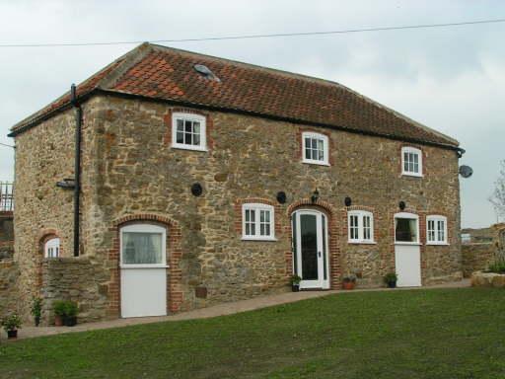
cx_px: 252
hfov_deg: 38.9
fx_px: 715
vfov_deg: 29.7
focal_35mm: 49
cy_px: 190
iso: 50
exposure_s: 1/200
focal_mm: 7.6
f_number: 5.6
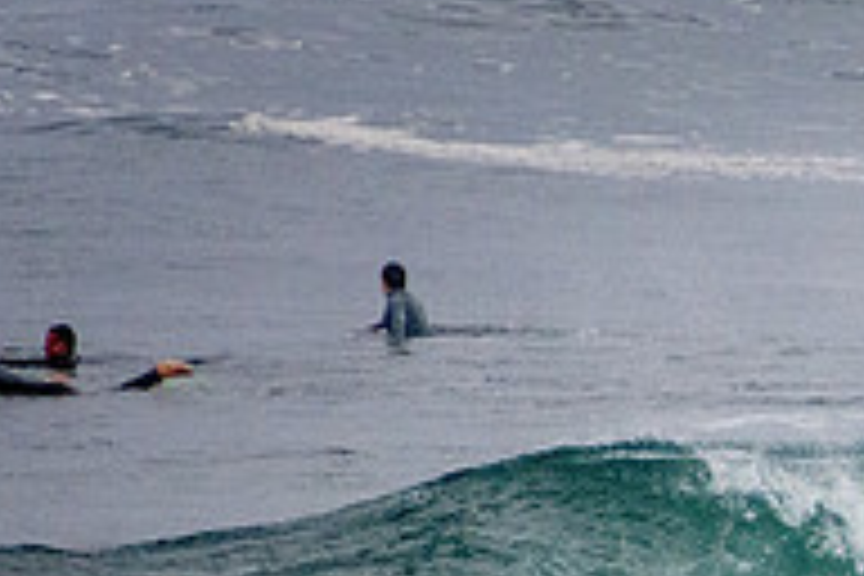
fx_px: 43533
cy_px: 731
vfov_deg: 0.8
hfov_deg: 1.1
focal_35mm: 1814
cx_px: 1282
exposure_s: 1/800
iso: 3200
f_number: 5.6
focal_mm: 400
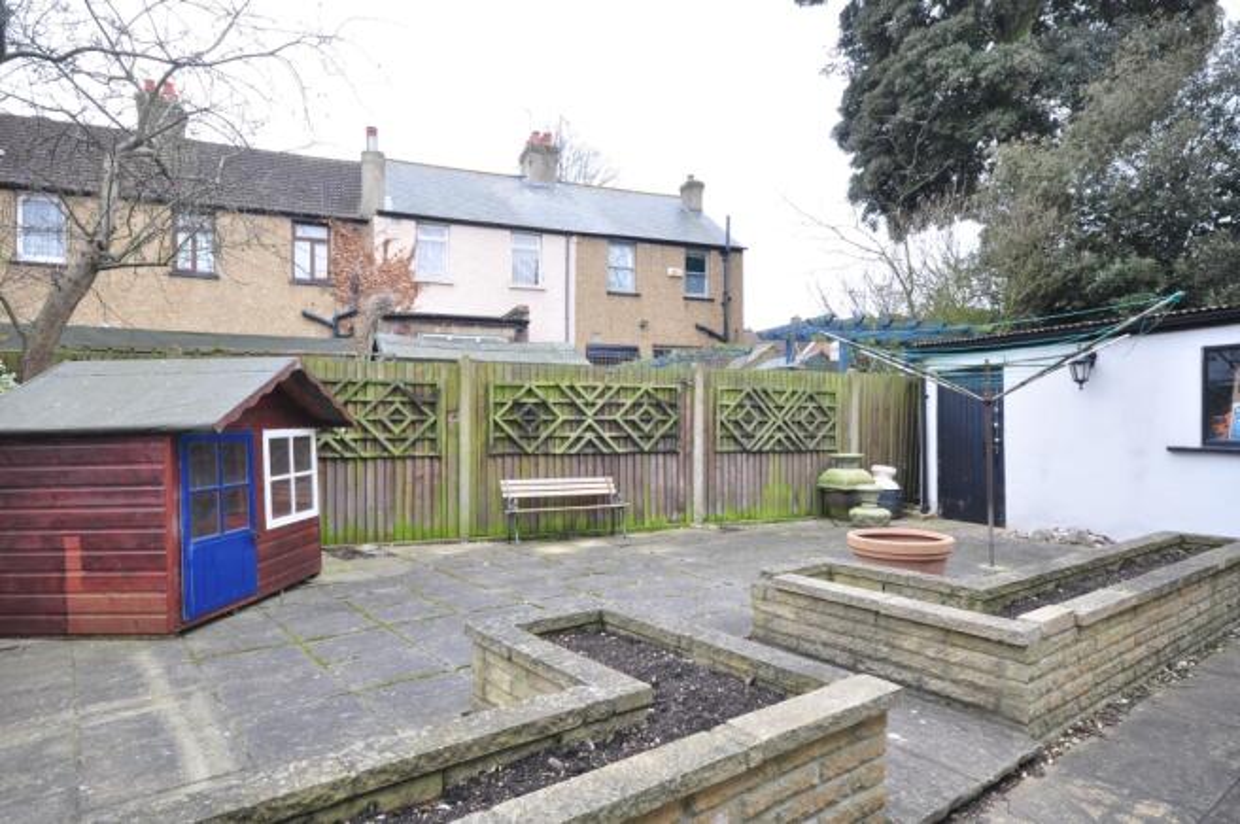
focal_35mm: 21
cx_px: 620
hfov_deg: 81.3
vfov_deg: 59.4
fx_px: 723
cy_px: 412
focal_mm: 14
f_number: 11
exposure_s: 1/15
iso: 200
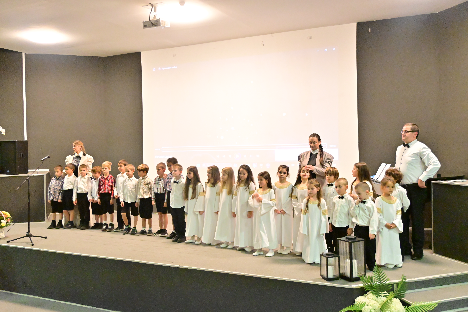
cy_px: 156
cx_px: 234
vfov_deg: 38.4
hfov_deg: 55.1
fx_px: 448
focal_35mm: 34
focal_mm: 23
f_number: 3.8
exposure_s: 1/100
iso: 8000
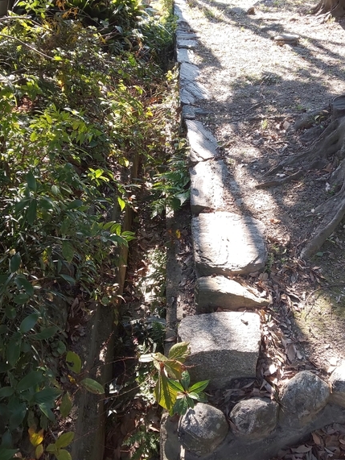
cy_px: 201
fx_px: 372
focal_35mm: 28
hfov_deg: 49.2
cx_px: 221
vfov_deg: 63.2
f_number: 1.94
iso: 37
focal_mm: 3.45
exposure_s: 1/100
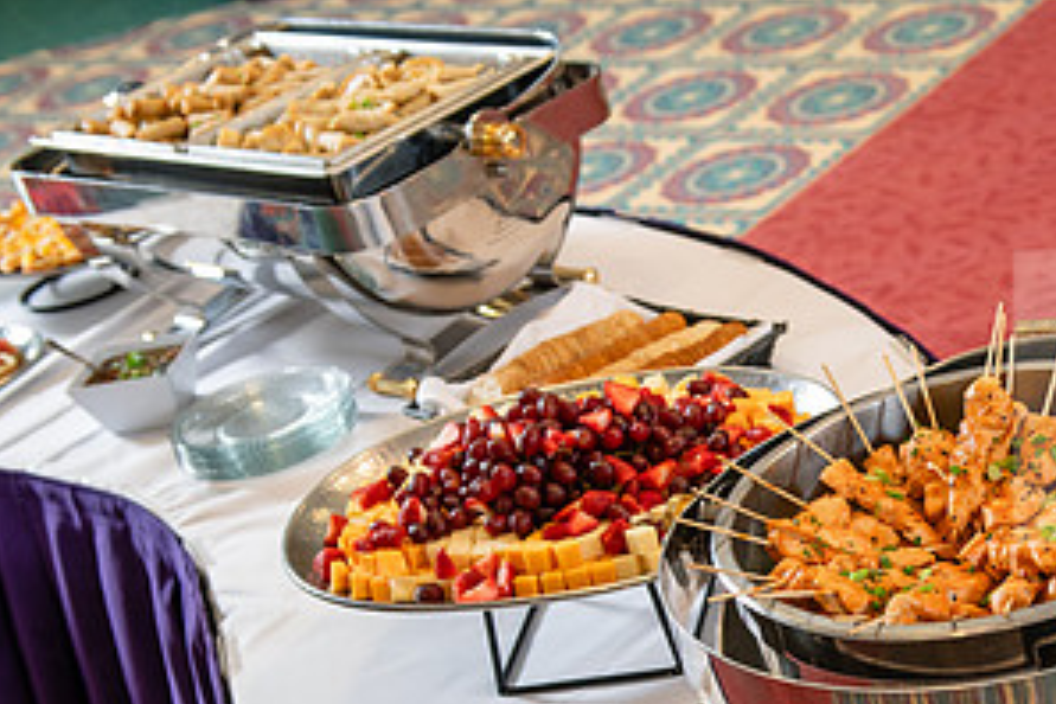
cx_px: 907
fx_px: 2288
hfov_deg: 25.4
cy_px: 681
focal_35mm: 78
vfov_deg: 17.2
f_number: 4
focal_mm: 40
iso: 500
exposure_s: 1/125
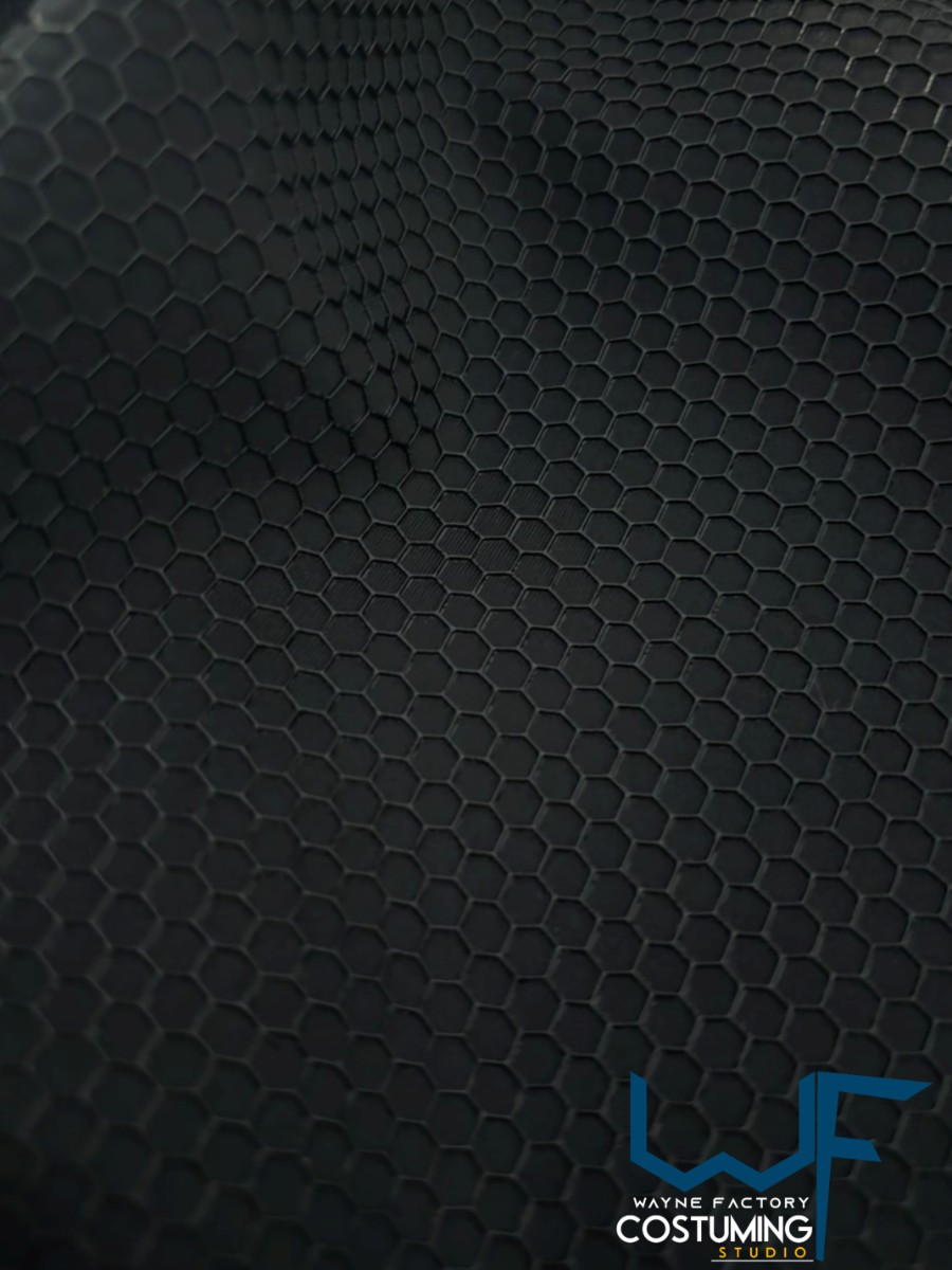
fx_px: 953
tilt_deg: -64.2
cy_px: 635
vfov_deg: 67.3
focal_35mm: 26
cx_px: 476
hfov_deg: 53.1
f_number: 1.6
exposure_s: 1/32
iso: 640
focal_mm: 5.96
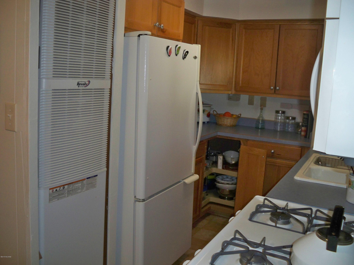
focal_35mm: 35
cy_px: 132
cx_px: 177
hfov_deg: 52.6
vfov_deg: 40.7
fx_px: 358
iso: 200
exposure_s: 1/60
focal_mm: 6.3
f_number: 3.1
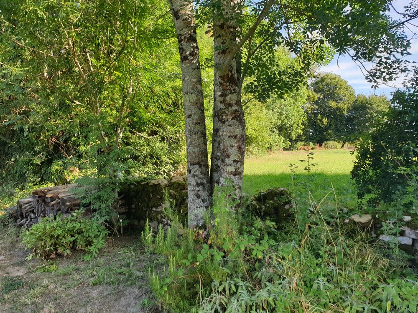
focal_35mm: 26
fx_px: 314
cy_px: 156
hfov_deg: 67.3
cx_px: 209
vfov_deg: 53.1
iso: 50
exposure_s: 1/288
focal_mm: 4.3
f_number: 2.4
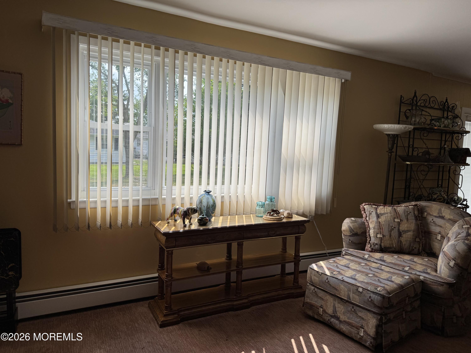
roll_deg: -3.3
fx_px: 327
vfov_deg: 56.8
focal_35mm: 24
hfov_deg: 71.6
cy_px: 176
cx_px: 236
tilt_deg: -5.9
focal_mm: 6.76
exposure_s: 1/1425
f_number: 1.78
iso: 80
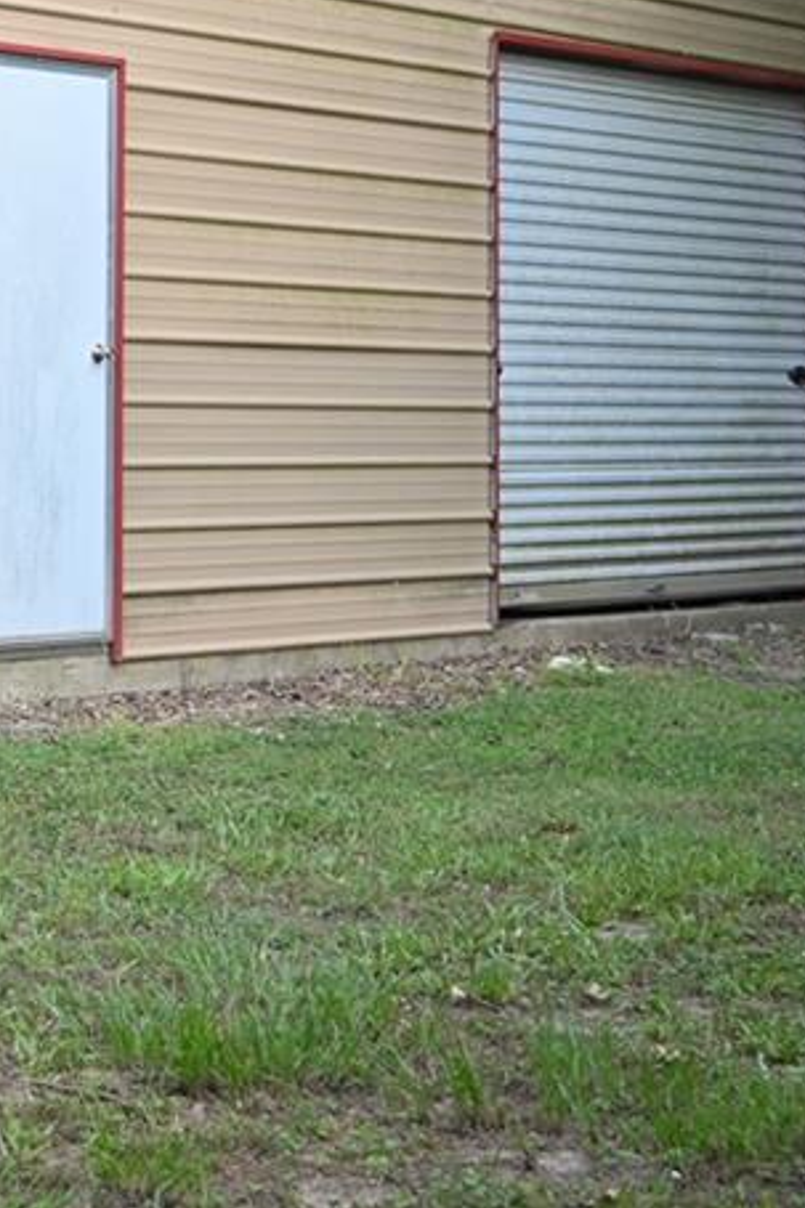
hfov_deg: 15.6
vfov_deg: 24.8
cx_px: -367
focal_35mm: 81
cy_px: 312
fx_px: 2719
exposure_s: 1/250
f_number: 5.3
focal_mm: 36
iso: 1000
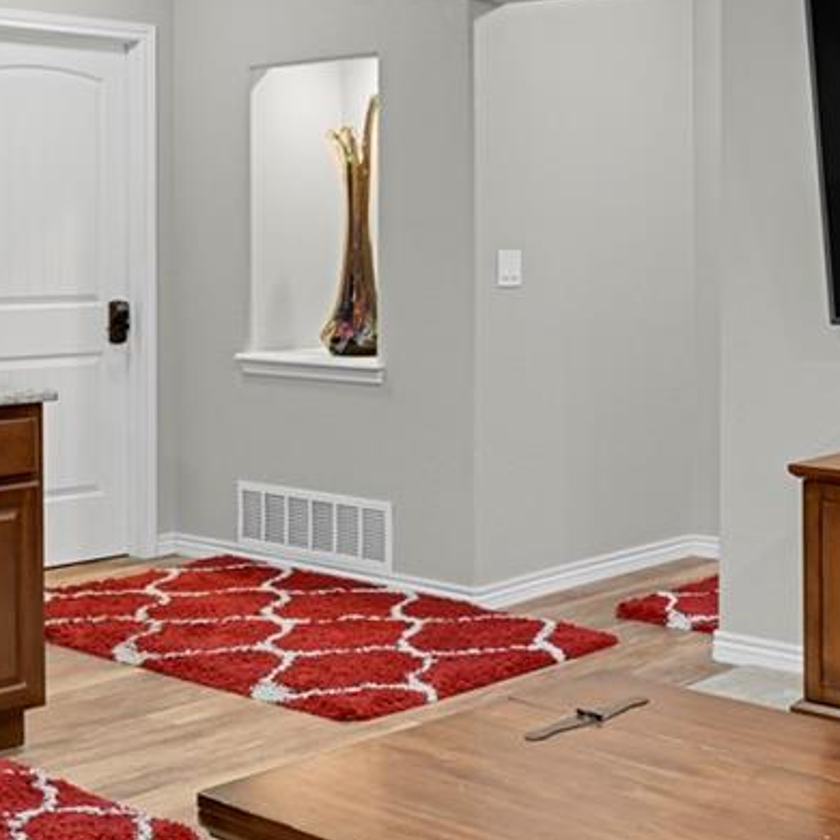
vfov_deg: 28.4
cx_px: 340
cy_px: 258
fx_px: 1647
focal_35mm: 60
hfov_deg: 28.5
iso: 11400
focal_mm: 17
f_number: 8
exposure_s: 1/20
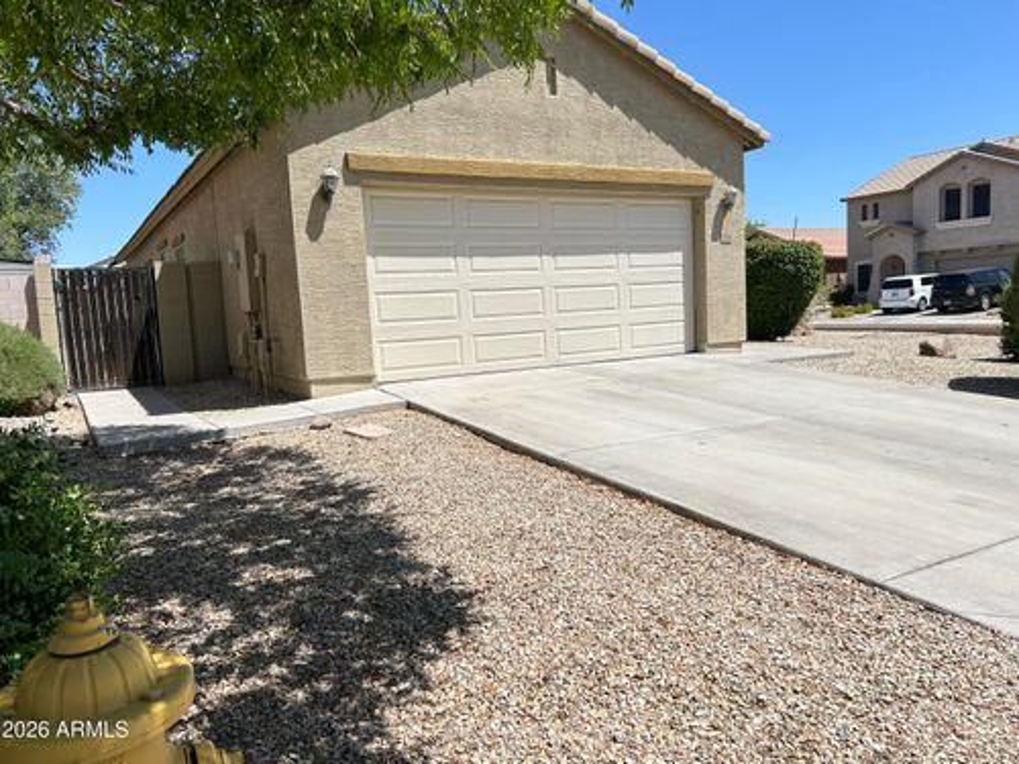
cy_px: 382
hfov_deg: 67.3
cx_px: 510
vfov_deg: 53.1
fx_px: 765
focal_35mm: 26
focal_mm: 5.7
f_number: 1.5
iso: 50
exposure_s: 1/4115
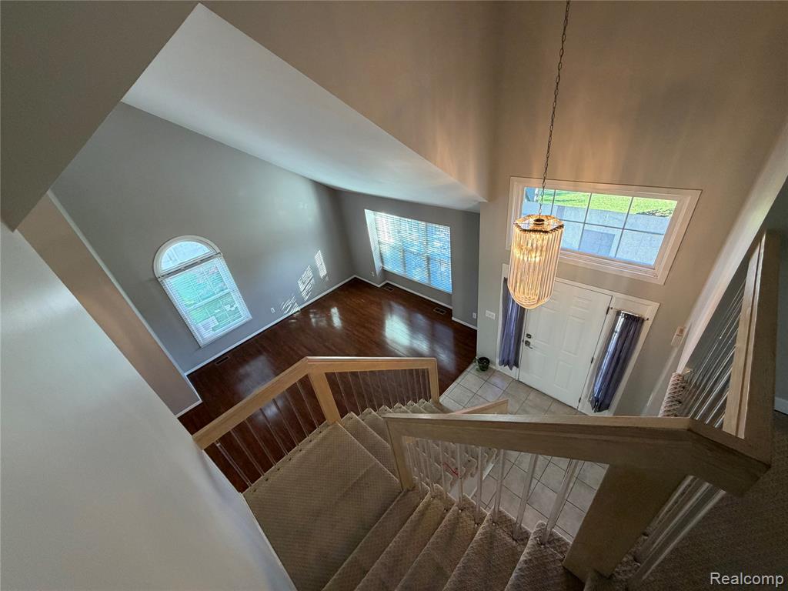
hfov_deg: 102.1
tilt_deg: -33.4
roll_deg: +9.2
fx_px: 319
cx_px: 394
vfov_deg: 85.7
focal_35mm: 14
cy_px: 296
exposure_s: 1/60
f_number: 2.2
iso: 200
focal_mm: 2.22
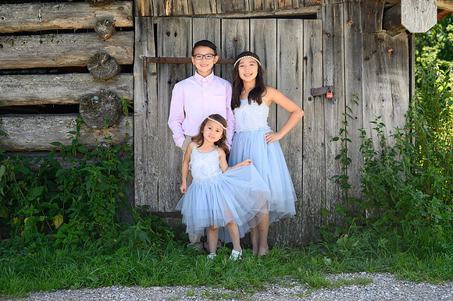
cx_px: 226
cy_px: 150
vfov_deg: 27.0
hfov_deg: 39.6
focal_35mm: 50
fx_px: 629
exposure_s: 1/80
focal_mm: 50
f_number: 4.5
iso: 160
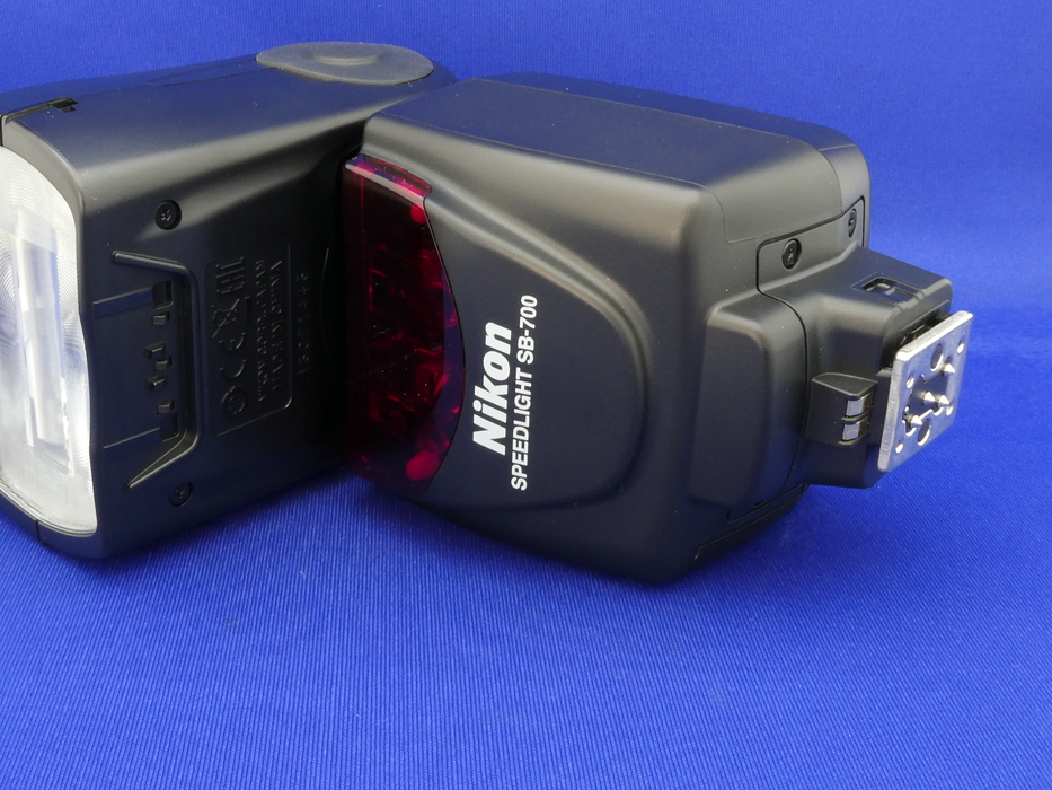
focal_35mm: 45
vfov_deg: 32.1
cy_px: 321
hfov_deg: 41.9
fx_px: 1368
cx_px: 430
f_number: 8
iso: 200
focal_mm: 6.3
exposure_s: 1
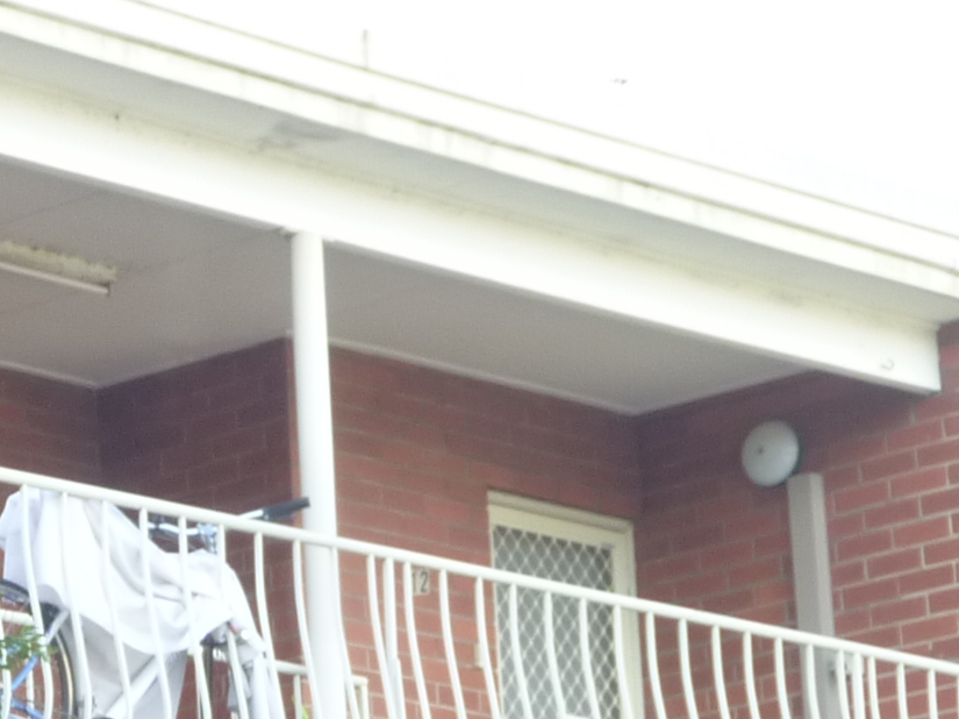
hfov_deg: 10.0
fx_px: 5261
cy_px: 696
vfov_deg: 7.8
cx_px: -613
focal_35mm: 190
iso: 160
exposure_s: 1/40
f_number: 4.3
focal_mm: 8.6
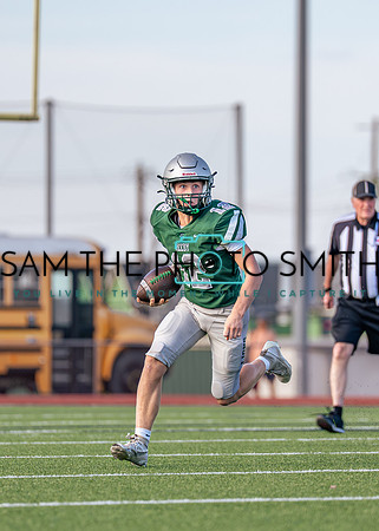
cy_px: 279
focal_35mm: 432
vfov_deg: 4.7
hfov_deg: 3.3
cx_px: 231
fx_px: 6511
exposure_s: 1/2500
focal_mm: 200
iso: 250
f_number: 2.8
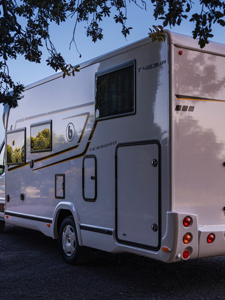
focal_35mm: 51
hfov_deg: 28.2
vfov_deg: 37.5
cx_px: 163
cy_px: 164
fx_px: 442
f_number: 5.6
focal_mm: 32
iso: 125
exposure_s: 1/250
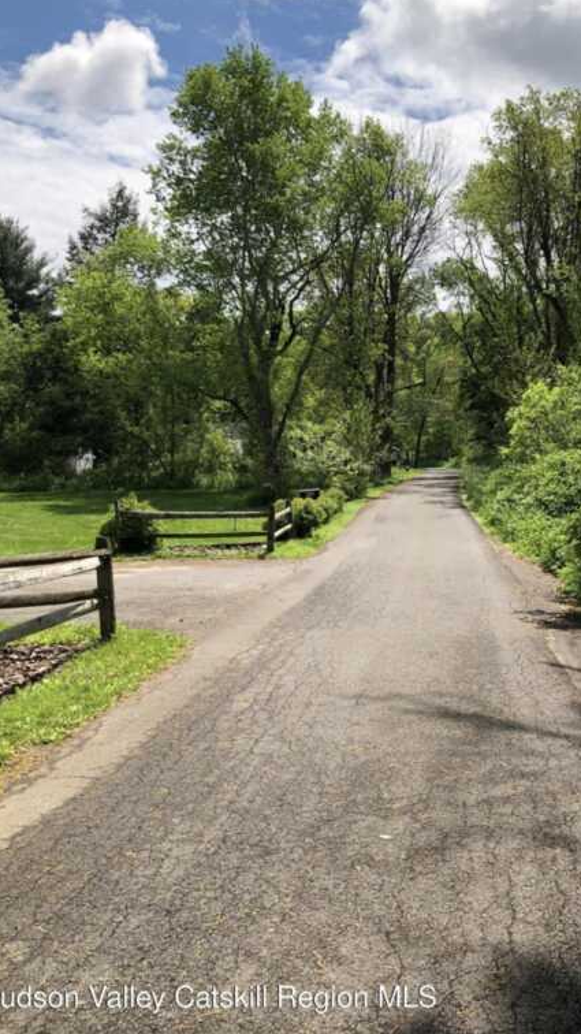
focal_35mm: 31
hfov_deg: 37.5
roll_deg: -0.3
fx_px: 849
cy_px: 520
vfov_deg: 62.6
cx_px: 369
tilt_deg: -3.2
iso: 20
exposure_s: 1/1517
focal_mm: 3.99
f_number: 1.8
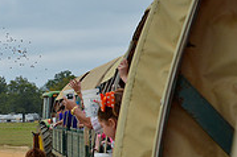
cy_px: 153
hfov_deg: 16.2
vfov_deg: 11.0
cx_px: -17
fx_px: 809
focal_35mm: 123
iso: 250
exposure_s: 1/400
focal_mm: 38
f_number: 8
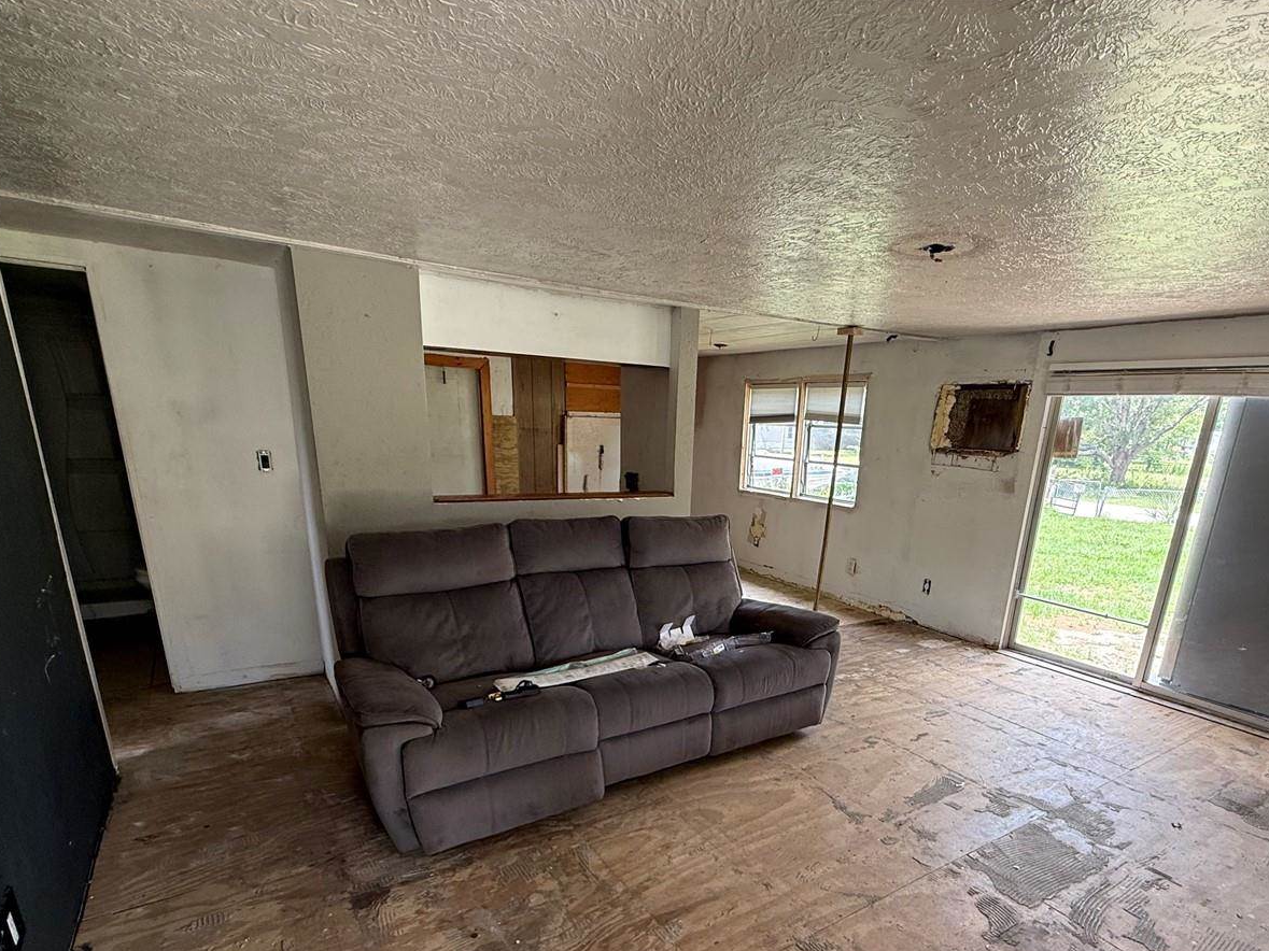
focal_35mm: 19
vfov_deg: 66.6
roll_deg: -3.2
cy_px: 642
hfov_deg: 84.3
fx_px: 696
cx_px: 707
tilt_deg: -18.4
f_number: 2.2
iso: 160
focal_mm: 2.22
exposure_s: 1/99
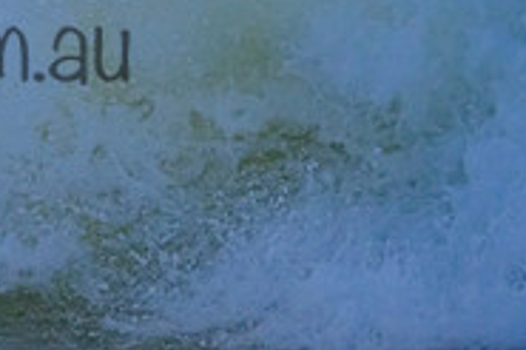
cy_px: -189
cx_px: -385
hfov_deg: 0.6
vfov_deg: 0.4
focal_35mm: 3441
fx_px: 50231
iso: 1000
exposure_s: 1/2000
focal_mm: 800
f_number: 11
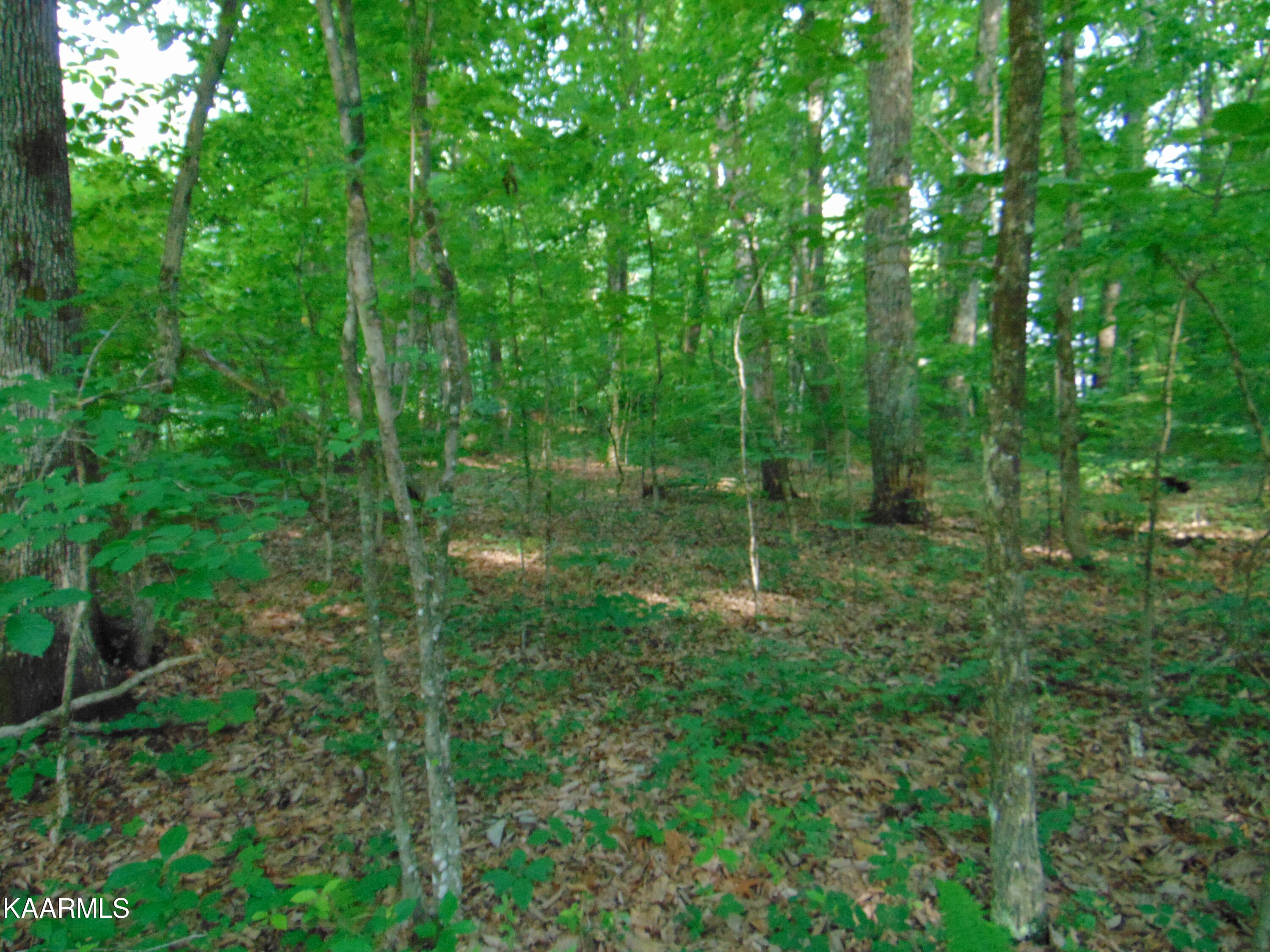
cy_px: 476
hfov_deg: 69.4
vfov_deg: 54.9
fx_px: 917
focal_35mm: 25
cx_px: 635
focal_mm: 4.5
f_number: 3
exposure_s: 1/15
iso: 400
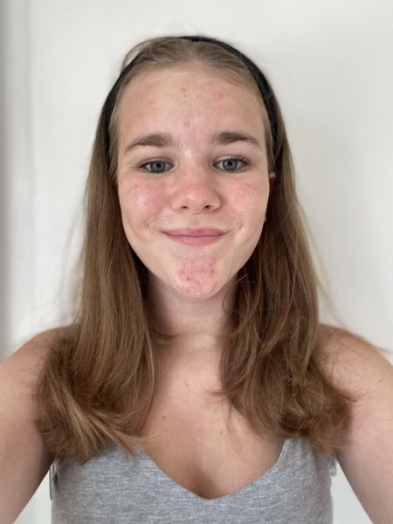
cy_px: 262
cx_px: 196
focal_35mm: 30
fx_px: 454
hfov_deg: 46.8
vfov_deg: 60.0
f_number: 2.2
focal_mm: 2.71
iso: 100
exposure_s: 1/99
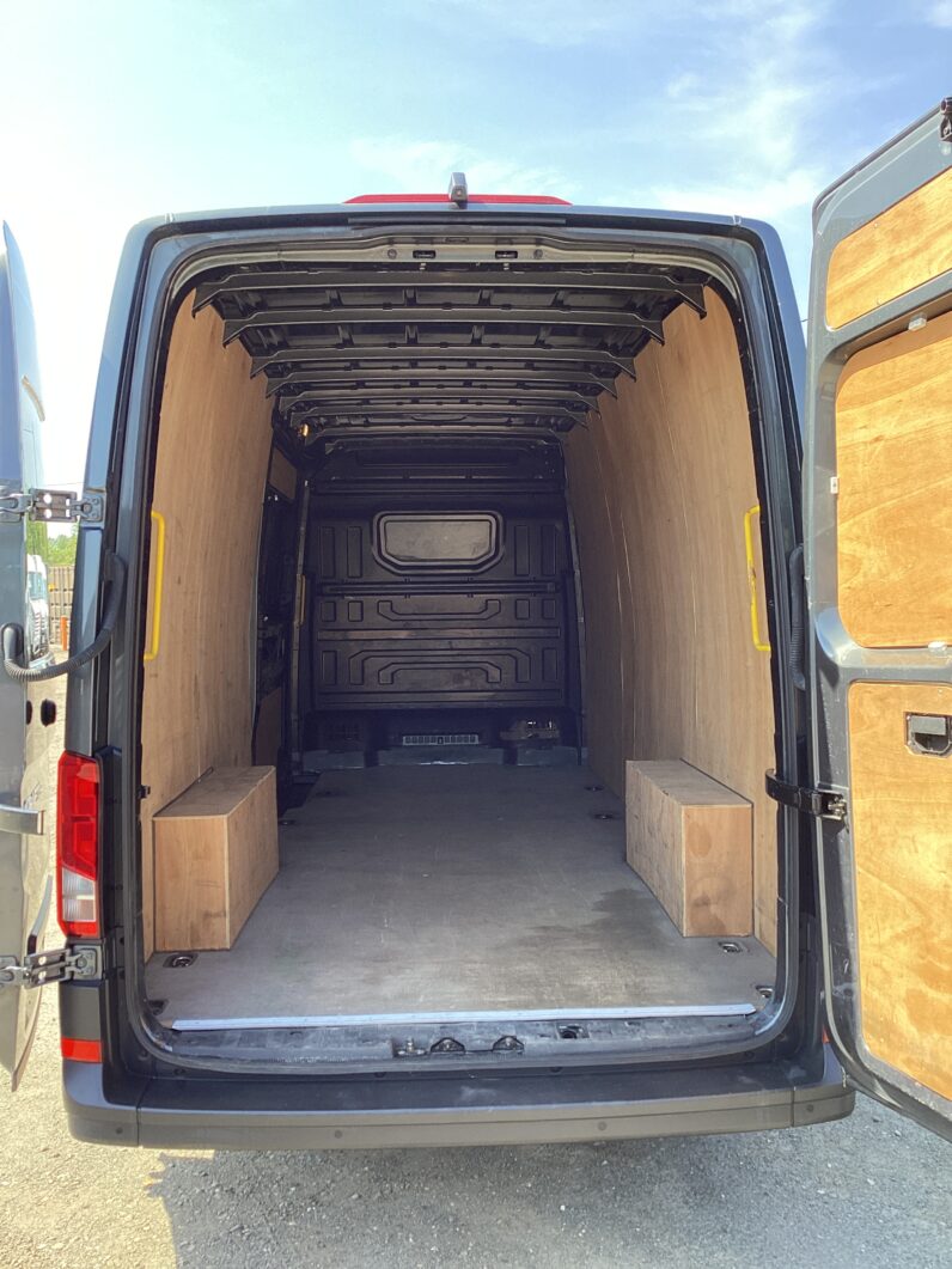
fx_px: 1137
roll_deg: +0.1
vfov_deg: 58.3
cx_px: 476
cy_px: 634
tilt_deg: -2.6
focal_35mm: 31
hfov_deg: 45.5
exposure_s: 1/122
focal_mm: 3.3
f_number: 2.4
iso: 25
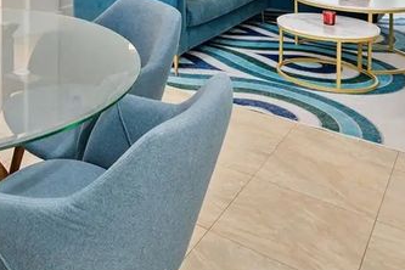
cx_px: 64
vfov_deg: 25.9
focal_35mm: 43
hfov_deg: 42.7
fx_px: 484
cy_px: -95
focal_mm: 14
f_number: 8
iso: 320
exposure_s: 1.3
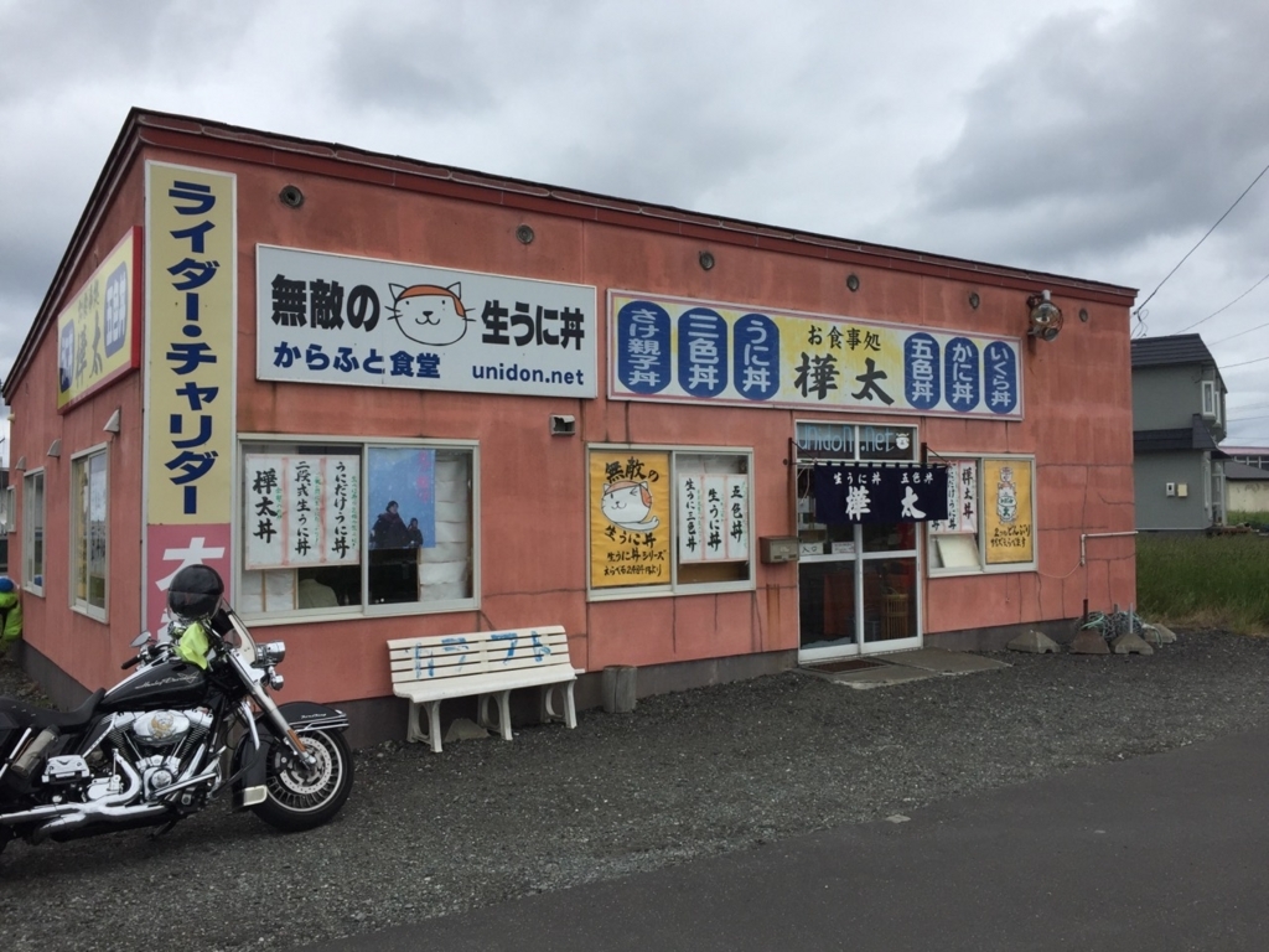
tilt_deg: +2.7
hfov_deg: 61.7
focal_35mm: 29
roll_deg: +0.2
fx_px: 1063
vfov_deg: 48.2
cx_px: 634
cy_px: 476
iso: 32
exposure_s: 1/2639
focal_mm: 4.15
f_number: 2.2
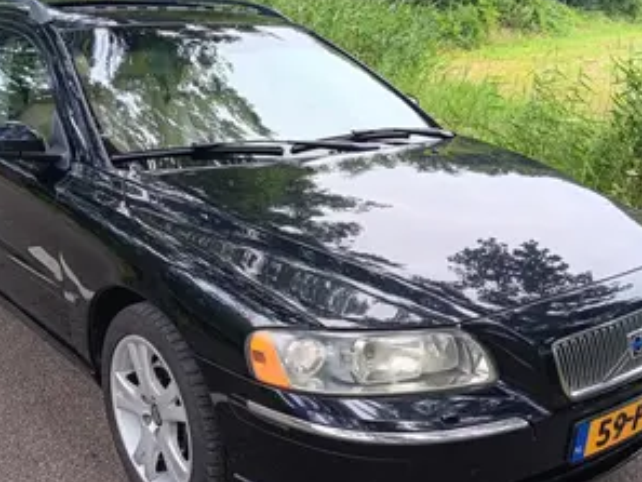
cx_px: 298
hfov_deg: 44.7
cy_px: 272
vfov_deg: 34.3
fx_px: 779
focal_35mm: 42
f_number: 1.8
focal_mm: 3.98
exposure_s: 1/100
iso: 25
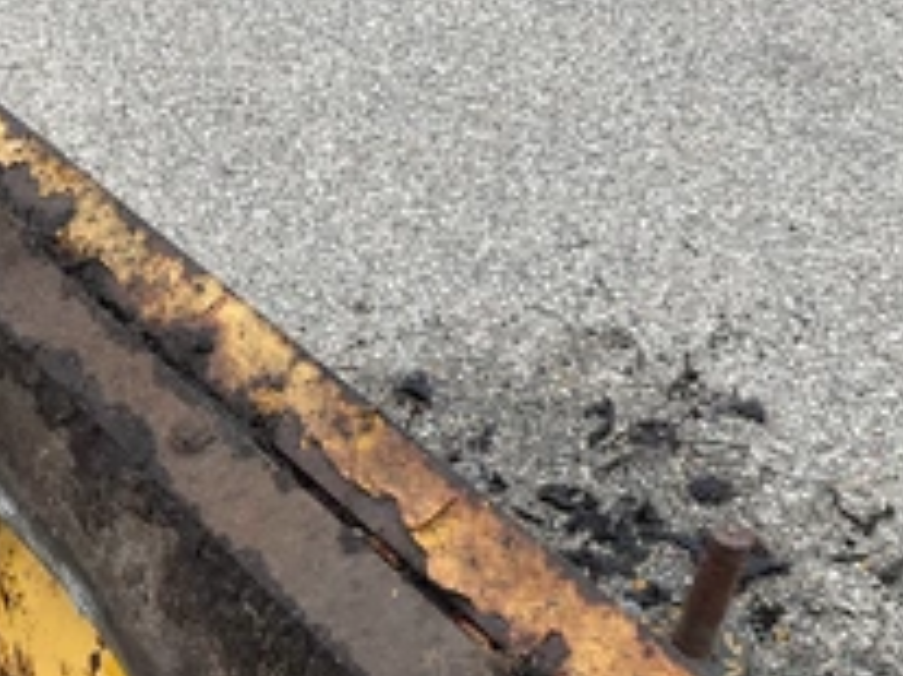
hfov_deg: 34.1
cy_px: 458
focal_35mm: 56
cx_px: 301
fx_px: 1460
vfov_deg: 25.9
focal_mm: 3
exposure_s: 1/240
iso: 20
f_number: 1.8
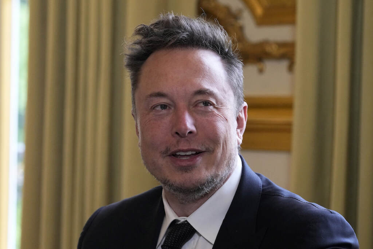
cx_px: 186
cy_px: 124
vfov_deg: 9.1
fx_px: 1565
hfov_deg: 13.6
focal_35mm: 151
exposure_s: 1/640
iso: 5000
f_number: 5.6
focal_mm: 151
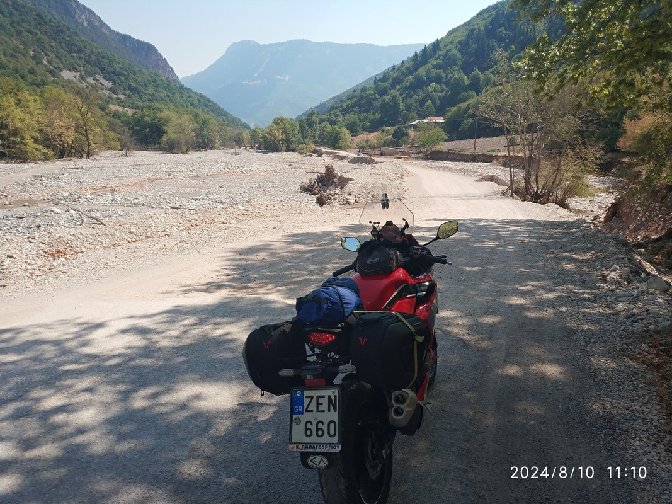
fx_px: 621
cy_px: 252
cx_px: 336
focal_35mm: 32
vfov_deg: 44.2
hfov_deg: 56.8
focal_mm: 4.5
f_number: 2
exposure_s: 1/1072
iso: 100
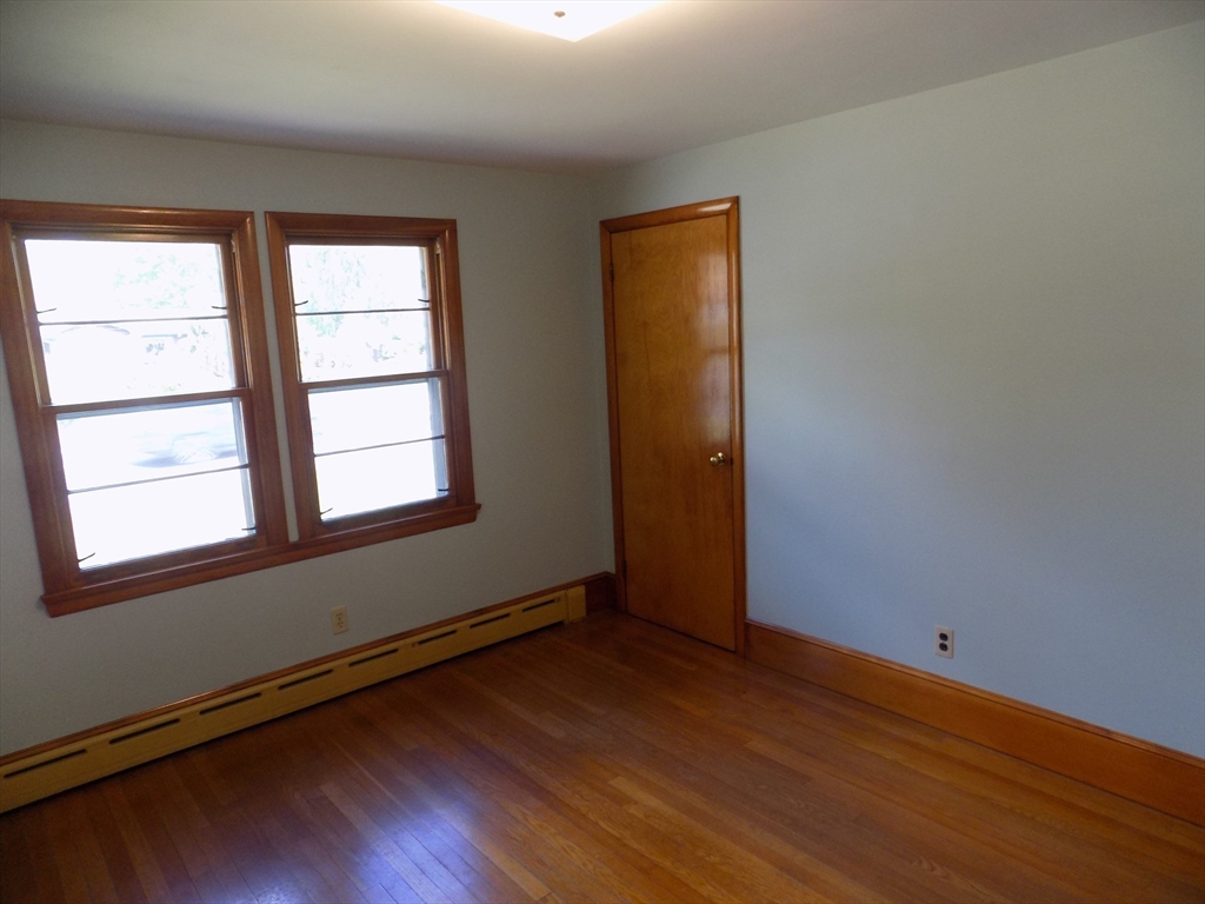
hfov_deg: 73.9
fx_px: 801
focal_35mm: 23
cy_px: 452
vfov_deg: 58.9
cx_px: 602
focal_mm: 4
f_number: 3.1
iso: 100
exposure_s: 1/30
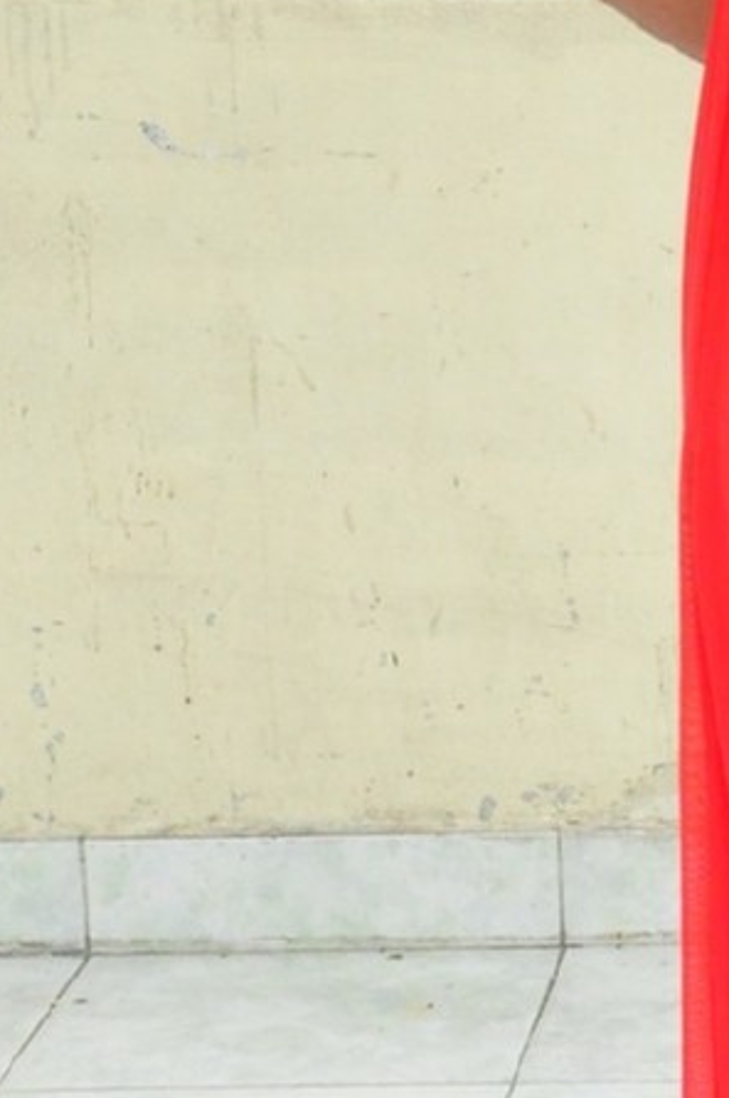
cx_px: 1126
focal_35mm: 152
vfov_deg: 13.5
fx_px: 4631
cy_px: 412
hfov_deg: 8.8
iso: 1600
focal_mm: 30
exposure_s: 1/125
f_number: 7.1
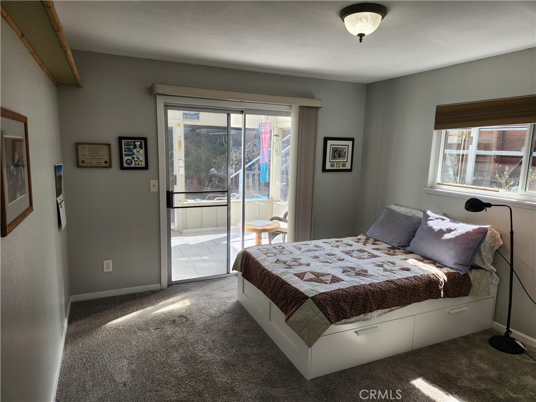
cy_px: 201
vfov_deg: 58.9
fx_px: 356
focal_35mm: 23
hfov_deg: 73.9
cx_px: 268
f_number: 1.8
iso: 32
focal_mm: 5.4
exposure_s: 1/180
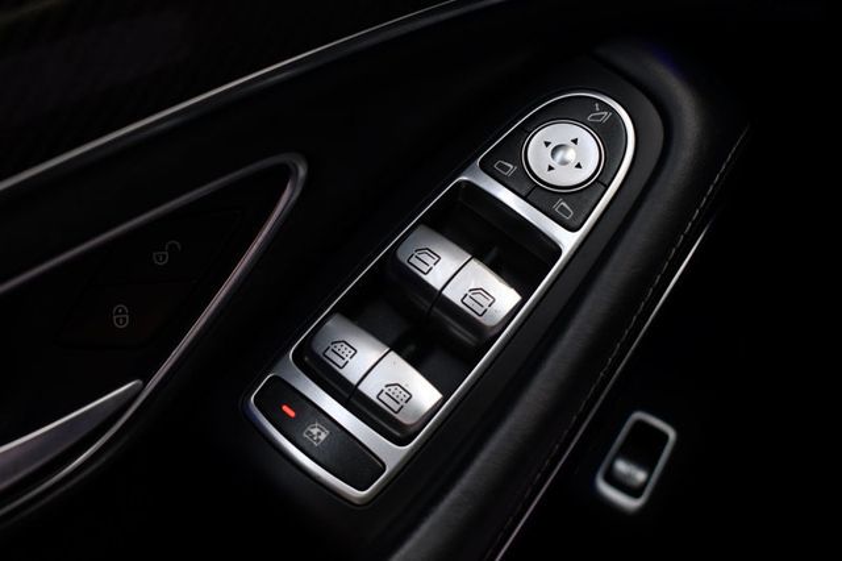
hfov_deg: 38.2
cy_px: 280
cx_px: 421
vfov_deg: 26.0
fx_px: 1216
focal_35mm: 52
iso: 200
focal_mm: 35
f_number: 5.6
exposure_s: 1/250
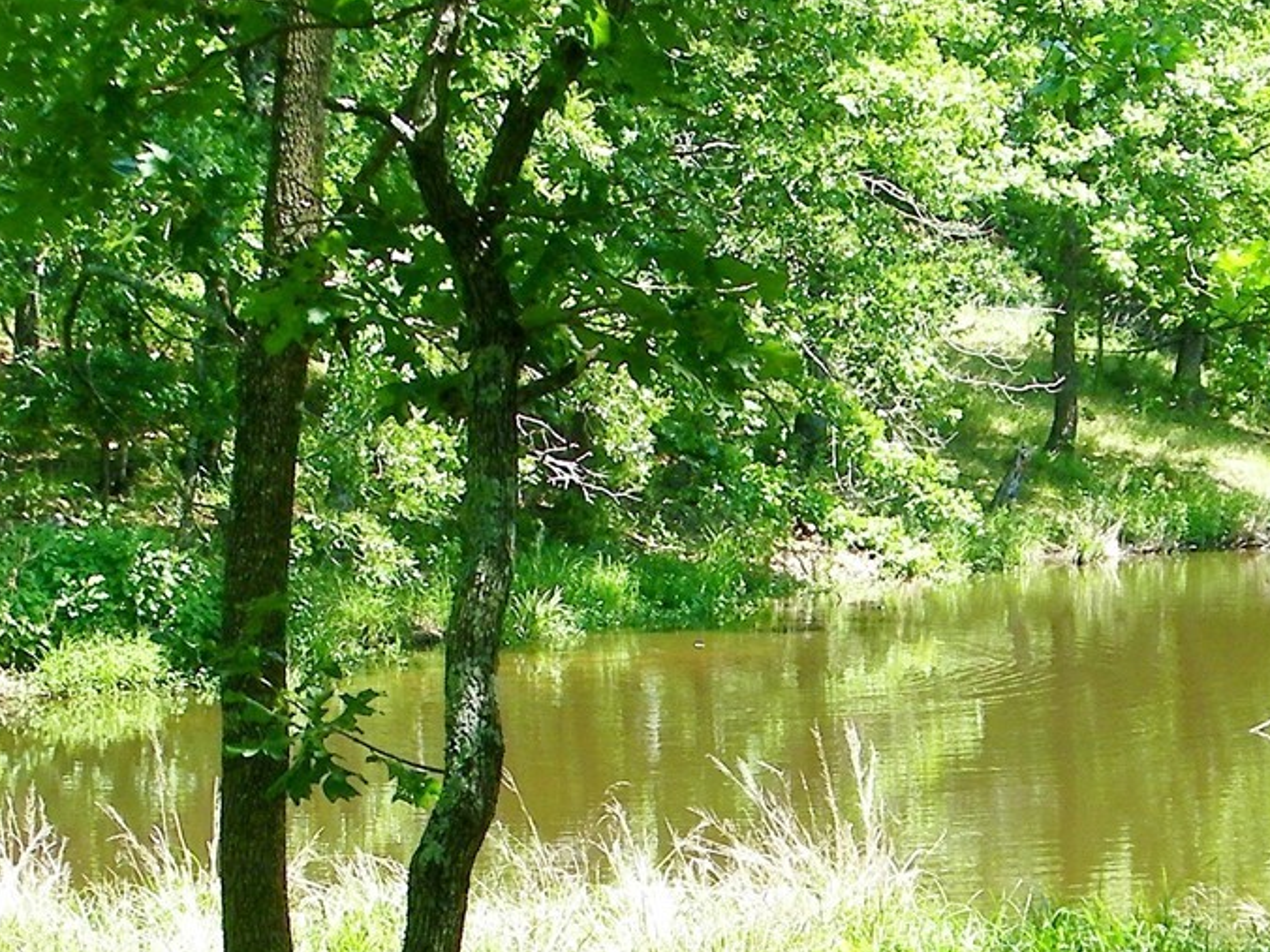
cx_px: 932
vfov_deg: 13.6
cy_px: 898
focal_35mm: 108
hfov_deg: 18.1
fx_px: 3962
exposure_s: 1/160
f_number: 3.7
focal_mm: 6.8
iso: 80
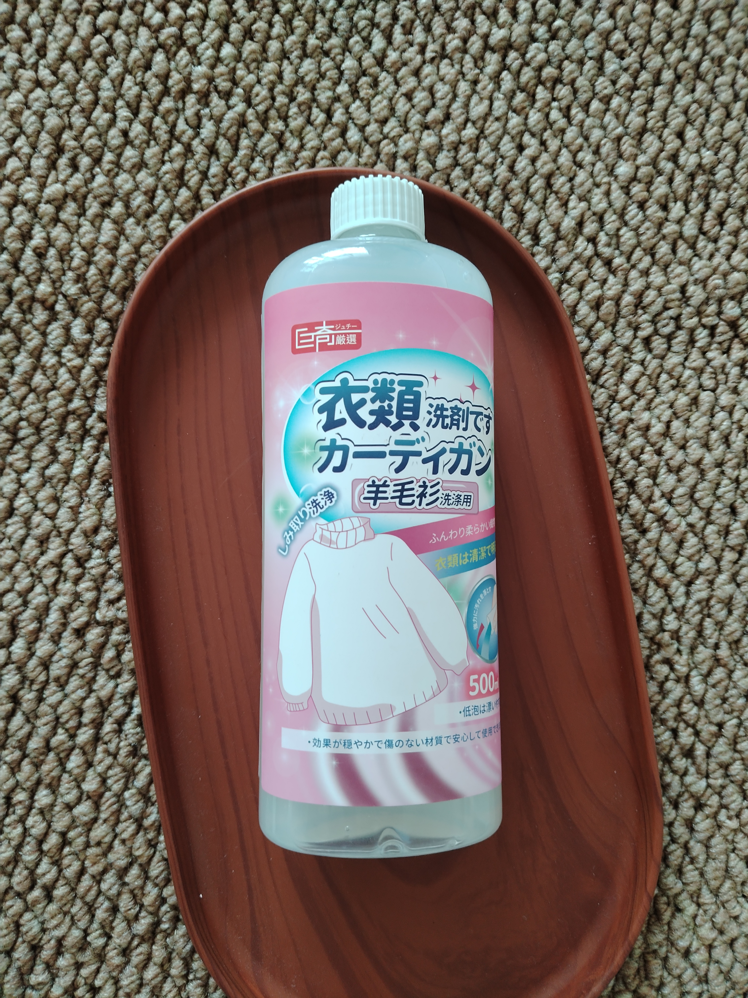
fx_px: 749
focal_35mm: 26
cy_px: 499
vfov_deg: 67.3
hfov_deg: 53.1
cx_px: 374
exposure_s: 1/50
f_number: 1.8
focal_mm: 4.25
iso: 164
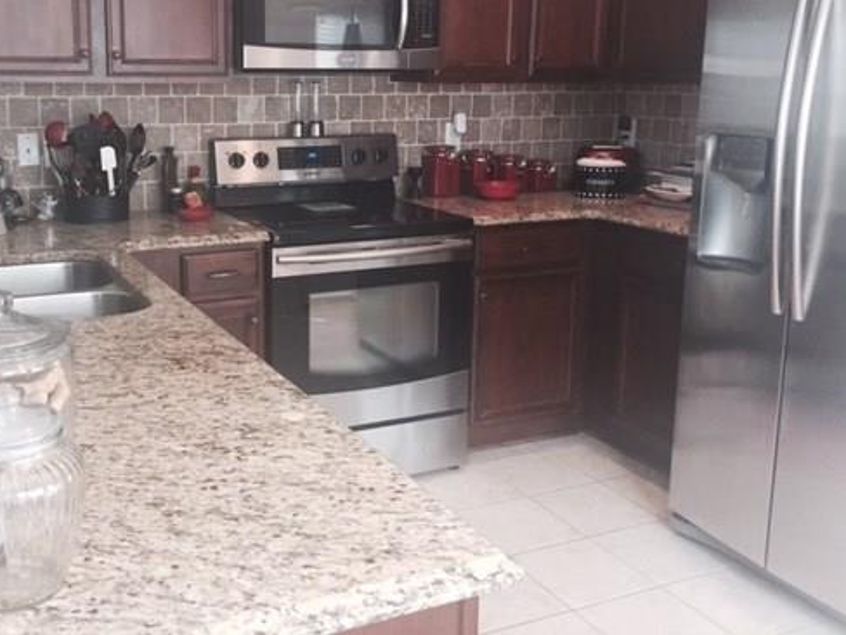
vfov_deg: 37.4
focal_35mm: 38
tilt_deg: -9.3
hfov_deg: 48.4
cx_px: 307
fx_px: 929
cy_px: 220
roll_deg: -1.4
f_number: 2.2
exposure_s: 1/30
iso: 125
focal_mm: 4.15
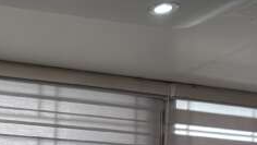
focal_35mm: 85
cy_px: 287
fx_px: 580
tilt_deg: -2.7
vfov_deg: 12.6
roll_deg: -0.3
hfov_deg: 22.5
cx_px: -72
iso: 80
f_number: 1.78
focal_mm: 6.86
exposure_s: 1/100
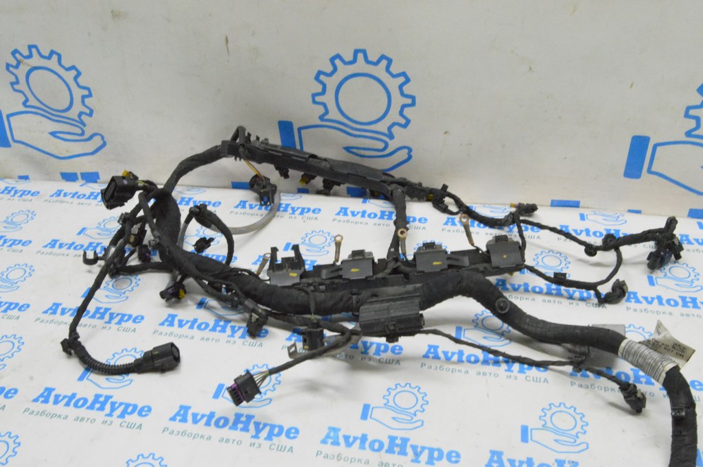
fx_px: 644
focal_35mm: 33
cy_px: 234
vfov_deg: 39.9
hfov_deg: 57.3
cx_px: 352
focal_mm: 22
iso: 6400
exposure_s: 1/15
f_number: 20
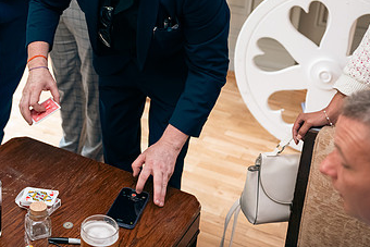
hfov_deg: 33.7
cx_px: 87
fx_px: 596
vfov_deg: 23.0
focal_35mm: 58
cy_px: 42
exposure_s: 1/160
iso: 800
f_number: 3.5
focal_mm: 34
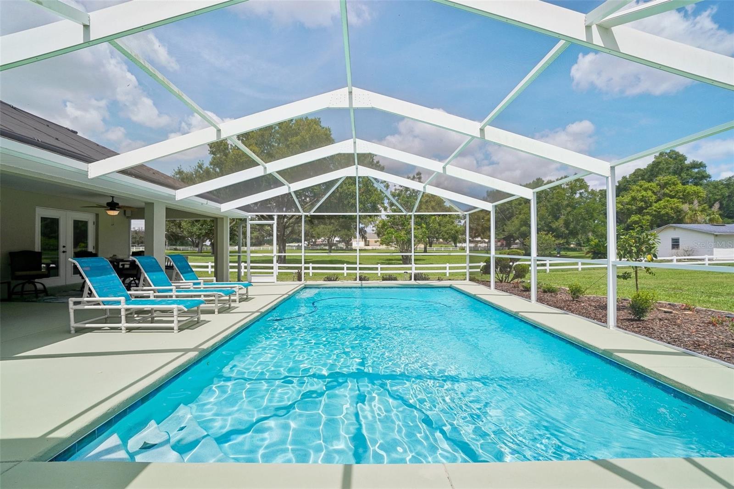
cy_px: 244
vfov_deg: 77.3
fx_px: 306
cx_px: 367
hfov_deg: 100.4
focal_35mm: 15
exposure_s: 1/250
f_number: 8
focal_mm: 10
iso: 100
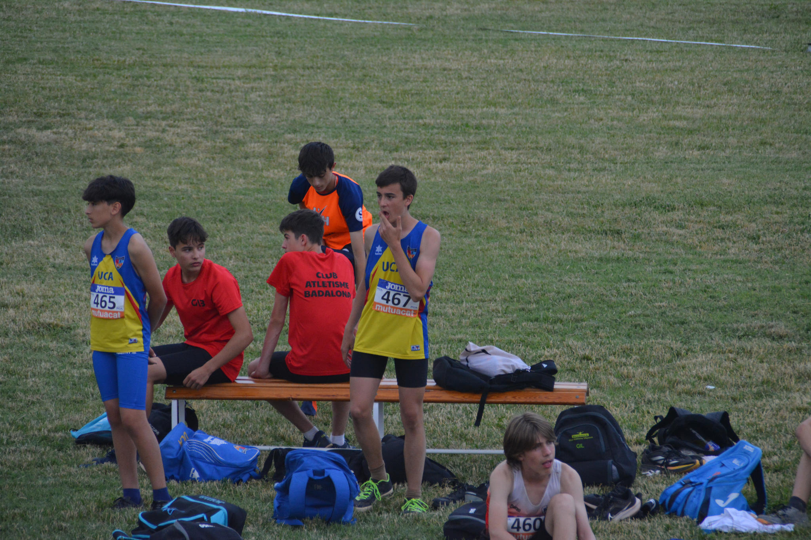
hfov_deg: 6.9
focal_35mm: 300
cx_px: 406
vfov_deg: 4.6
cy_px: 270
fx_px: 6757
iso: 1400
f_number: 6.3
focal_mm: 200
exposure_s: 1/500
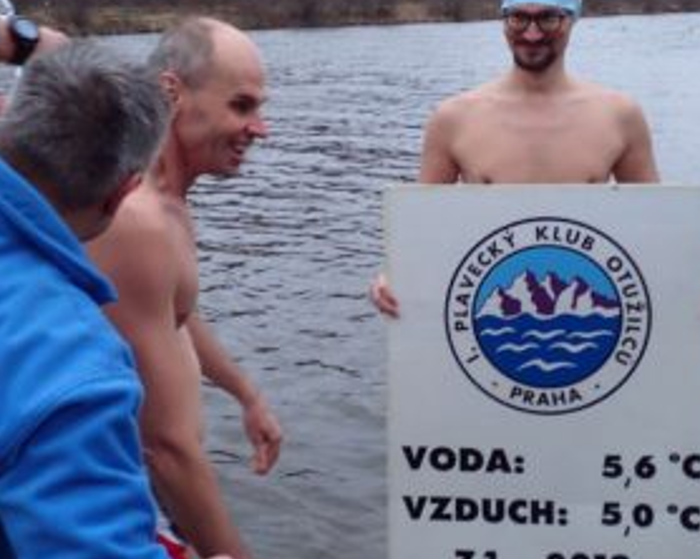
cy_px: 214
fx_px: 1118
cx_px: 279
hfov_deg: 34.6
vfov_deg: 28.0
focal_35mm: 54
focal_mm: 5.87
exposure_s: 1/30
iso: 320
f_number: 2.4
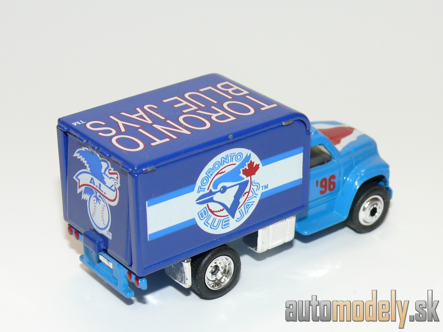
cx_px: 222
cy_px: 166
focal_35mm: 89
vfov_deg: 16.6
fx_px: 1139
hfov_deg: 22.0
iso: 100
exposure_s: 1/30
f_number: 4
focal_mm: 12.4
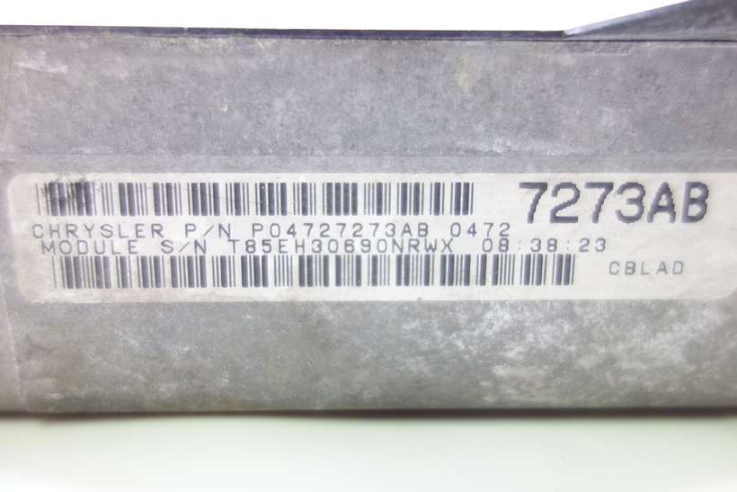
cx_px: 368
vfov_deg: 46.4
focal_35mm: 28
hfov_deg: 65.5
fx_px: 573
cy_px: 246
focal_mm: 10.4
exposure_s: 1/30
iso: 250
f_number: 1.8
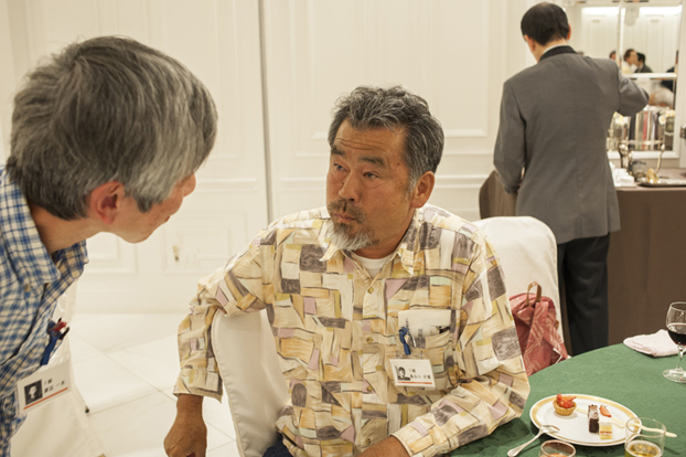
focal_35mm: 36
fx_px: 686
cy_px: 224
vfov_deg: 36.8
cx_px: 349
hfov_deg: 53.2
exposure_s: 1/100
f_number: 5.6
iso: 1100
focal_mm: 35
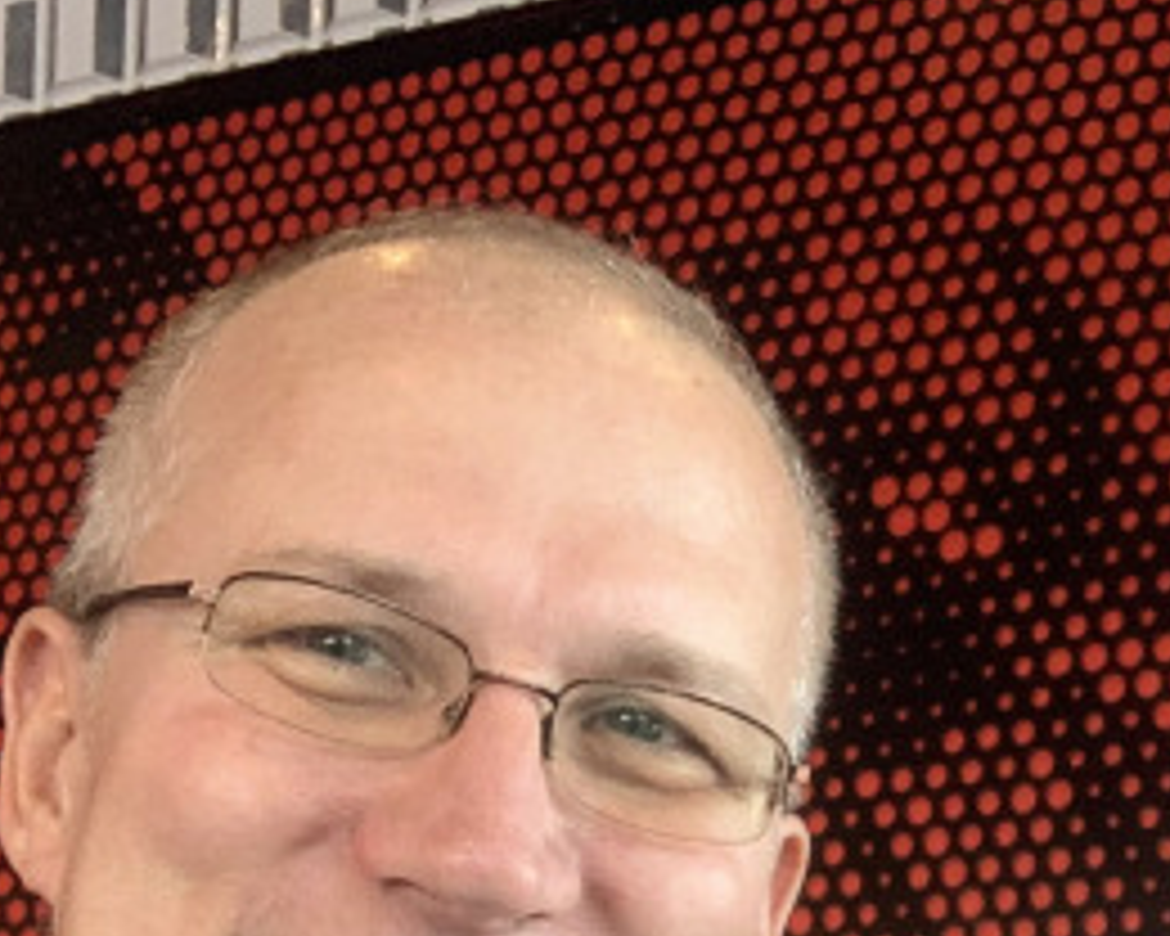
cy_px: 1278
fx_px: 3324
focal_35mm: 96
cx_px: 1264
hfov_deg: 19.2
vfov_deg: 15.2
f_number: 2.2
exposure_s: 1/60
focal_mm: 2.87
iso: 80
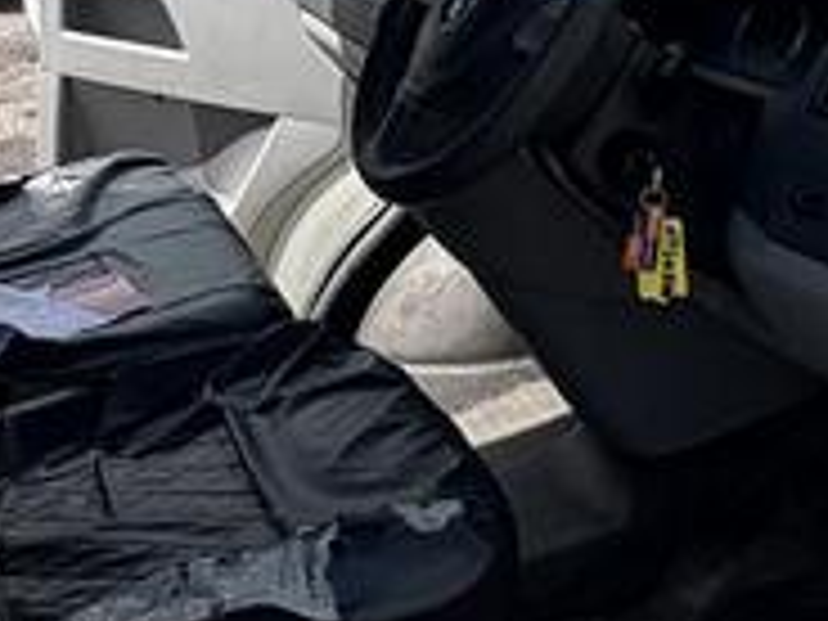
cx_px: 405
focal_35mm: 68
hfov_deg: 28.6
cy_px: 76
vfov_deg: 21.2
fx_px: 1627
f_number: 2.2
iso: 64
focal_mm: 2.22
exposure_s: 1/840
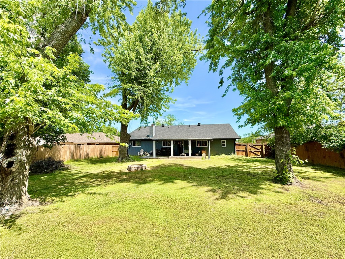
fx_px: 140
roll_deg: +0.0
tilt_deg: +5.8
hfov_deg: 102.1
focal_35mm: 14
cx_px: 172
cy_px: 130
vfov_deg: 85.7
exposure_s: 1/1339
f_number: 2.2
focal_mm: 2.22
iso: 50
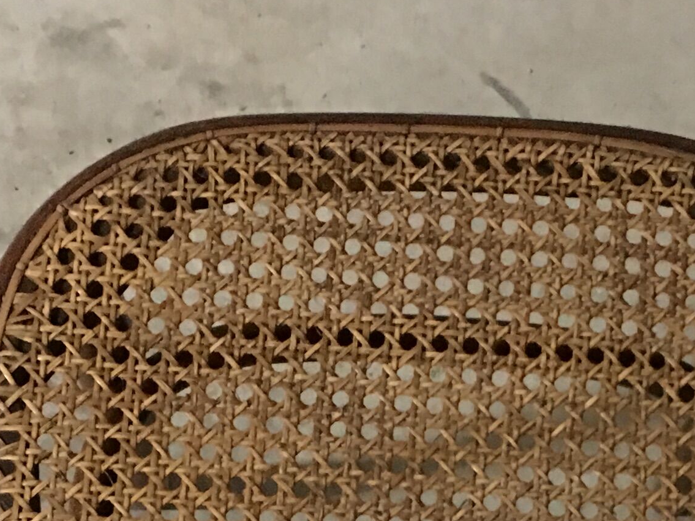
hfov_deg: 19.0
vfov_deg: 13.8
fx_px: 2068
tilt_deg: -77.0
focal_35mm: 103
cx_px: 443
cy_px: 674
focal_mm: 4.15
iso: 125
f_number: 2.2
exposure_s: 1/4
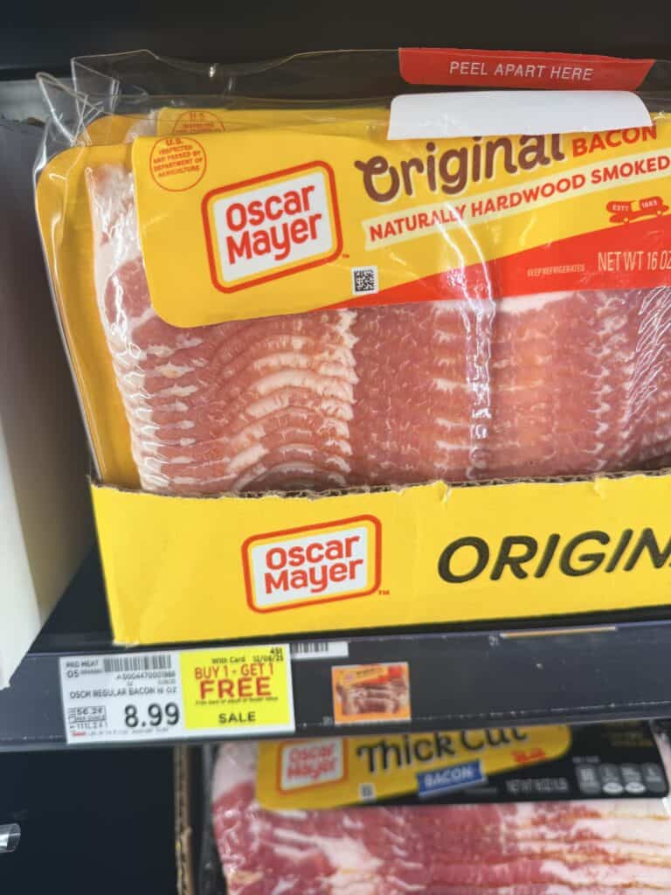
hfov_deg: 56.8
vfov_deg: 71.6
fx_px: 620
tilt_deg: -20.0
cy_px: 448
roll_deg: +1.7
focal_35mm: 24
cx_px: 336
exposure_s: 1/121
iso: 50
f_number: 1.78
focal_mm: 6.76
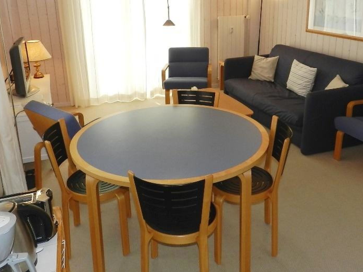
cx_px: 196
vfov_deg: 41.3
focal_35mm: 34
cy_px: 92
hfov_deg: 53.9
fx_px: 357
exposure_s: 1/125
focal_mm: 4
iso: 160
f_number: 3.4
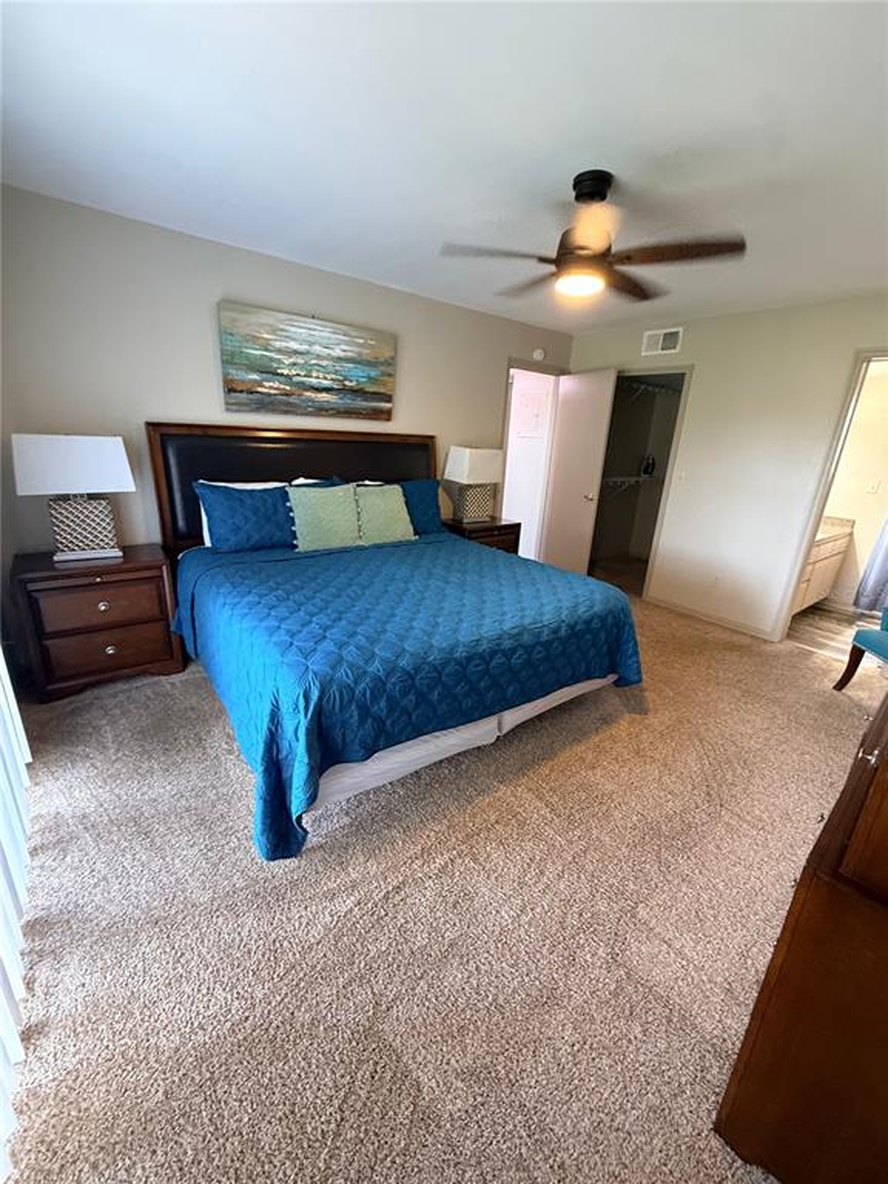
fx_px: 479
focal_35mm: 14
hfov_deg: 85.7
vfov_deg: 102.1
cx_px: 444
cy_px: 592
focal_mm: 2.22
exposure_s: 1/60
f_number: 2.2
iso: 500
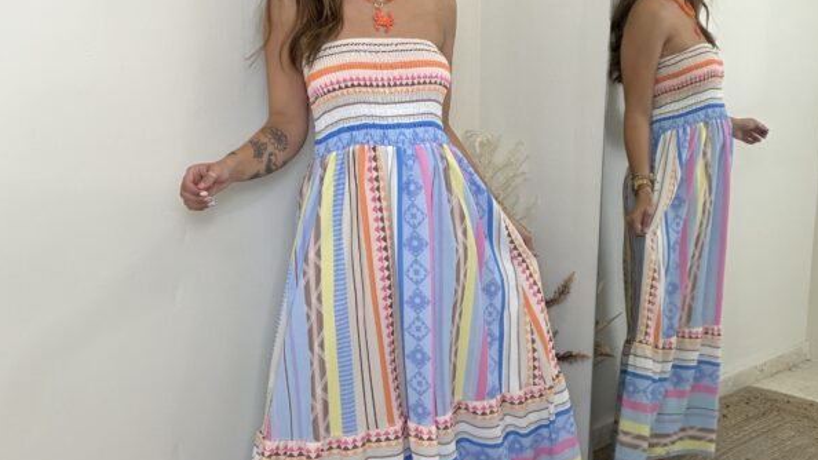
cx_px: 410
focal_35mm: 44
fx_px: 954
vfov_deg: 27.1
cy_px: 194
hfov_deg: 46.4
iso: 100
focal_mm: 2.71
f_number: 1.9
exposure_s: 1/60
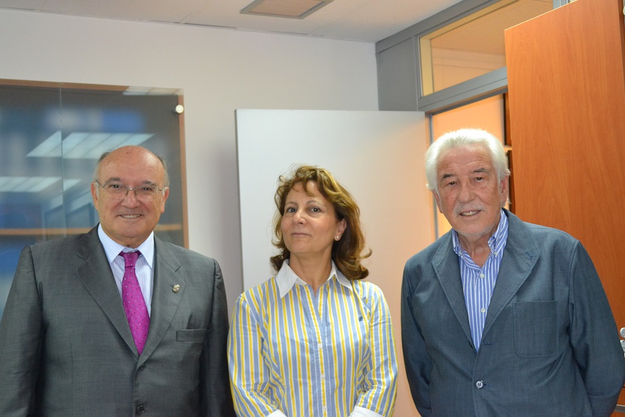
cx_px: 312
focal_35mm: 48
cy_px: 208
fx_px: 833
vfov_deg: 28.1
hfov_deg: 41.1
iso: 1600
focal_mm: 32
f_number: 4.8
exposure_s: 1/60
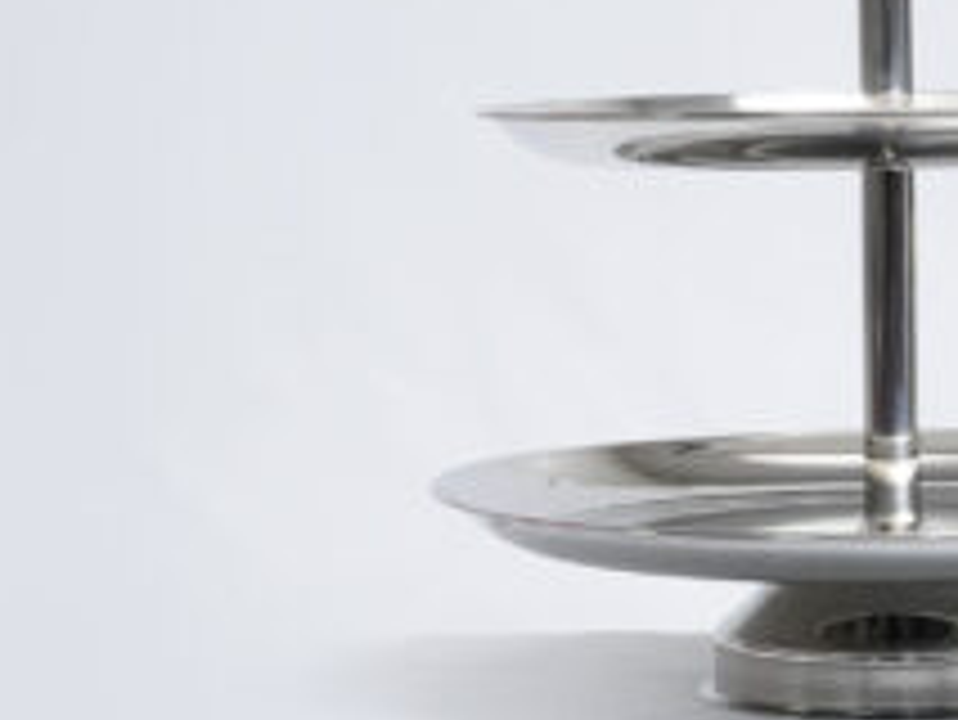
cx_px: 868
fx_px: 4569
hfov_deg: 11.9
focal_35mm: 165
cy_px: 187
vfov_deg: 9.0
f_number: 10
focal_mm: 57
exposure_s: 1/125
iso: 3200
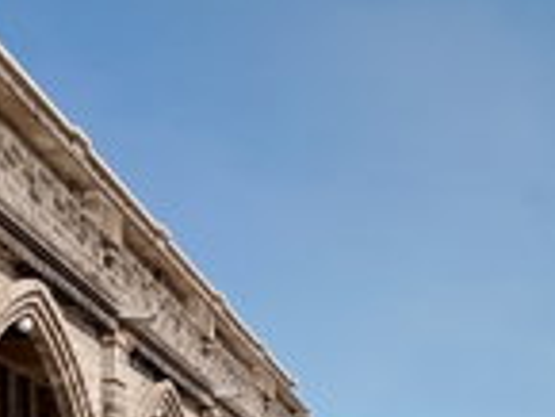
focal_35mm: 77
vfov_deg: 17.8
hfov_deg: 25.3
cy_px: 559
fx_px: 1236
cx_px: 306
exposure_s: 1/1754
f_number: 2.2
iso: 114
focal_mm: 3.37
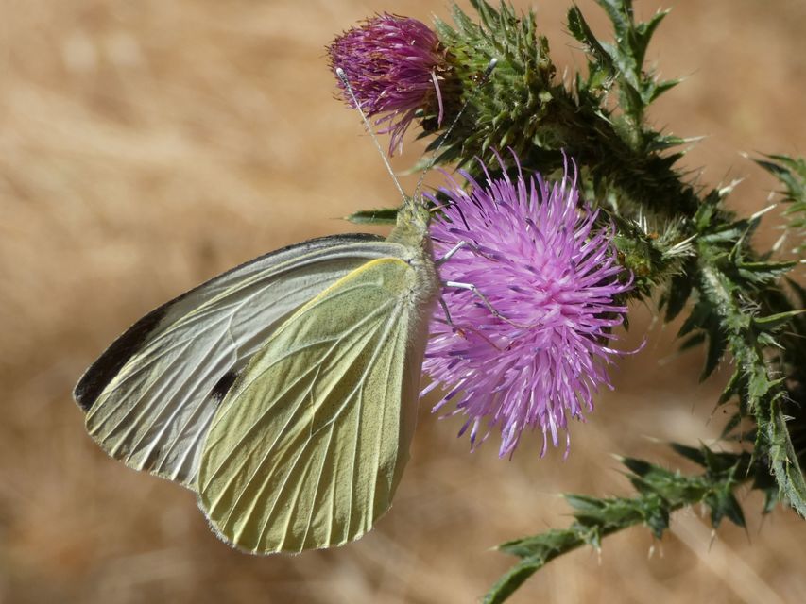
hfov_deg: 18.7
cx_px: 403
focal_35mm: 105
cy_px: 302
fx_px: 2445
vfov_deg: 14.1
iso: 80
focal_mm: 18.8
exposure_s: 1/250
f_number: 4.9
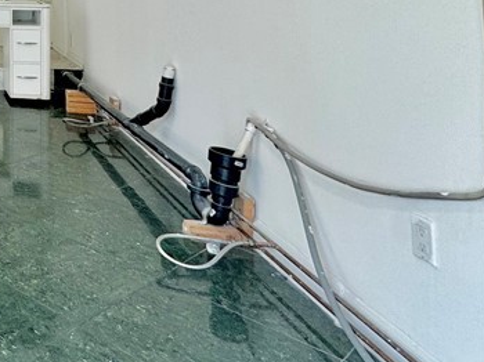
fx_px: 573
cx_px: -220
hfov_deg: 29.9
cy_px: -47
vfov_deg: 30.9
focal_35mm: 41
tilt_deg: -0.1
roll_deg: +0.6
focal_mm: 2.22
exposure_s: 1/120
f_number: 2.2
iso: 64
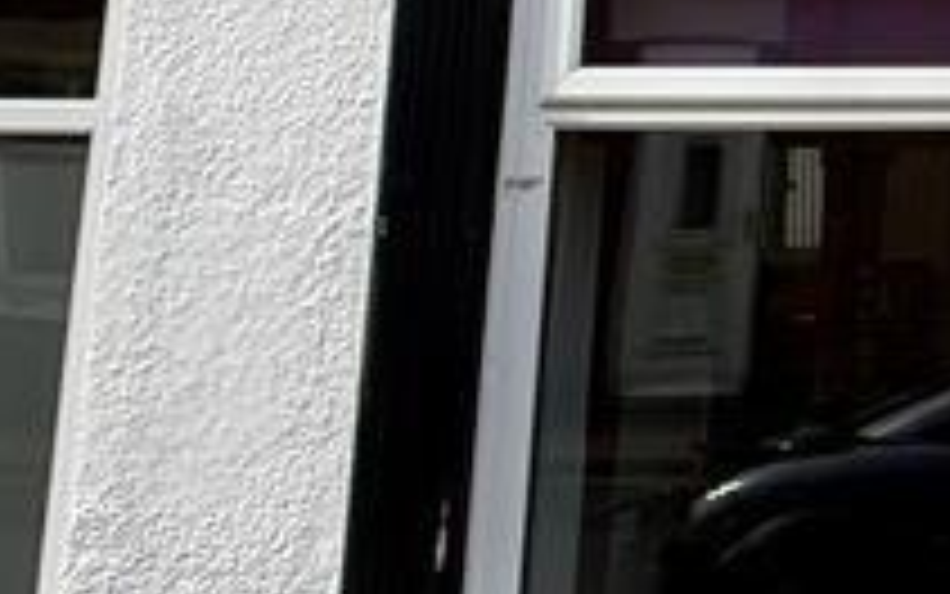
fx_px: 1865
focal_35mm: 72
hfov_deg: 21.0
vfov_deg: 17.4
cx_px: 1643
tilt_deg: +8.5
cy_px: -76
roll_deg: +0.2
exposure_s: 1/1431
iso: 50
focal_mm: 2.22
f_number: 2.2
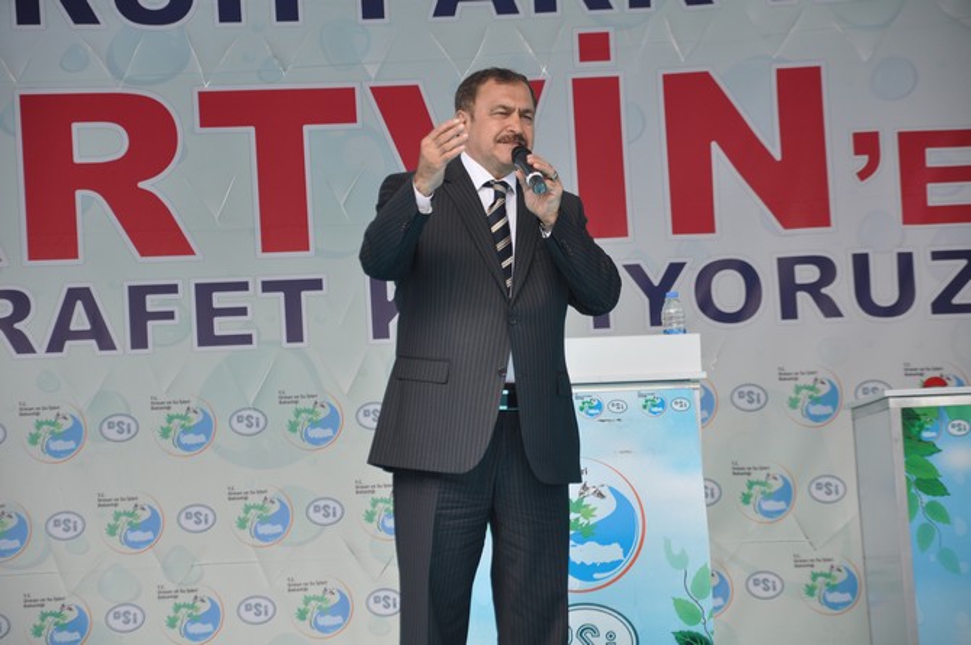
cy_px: 322
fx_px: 4243
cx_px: 486
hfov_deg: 13.1
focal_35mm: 158
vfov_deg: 8.7
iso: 200
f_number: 6.3
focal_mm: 105
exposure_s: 1/160
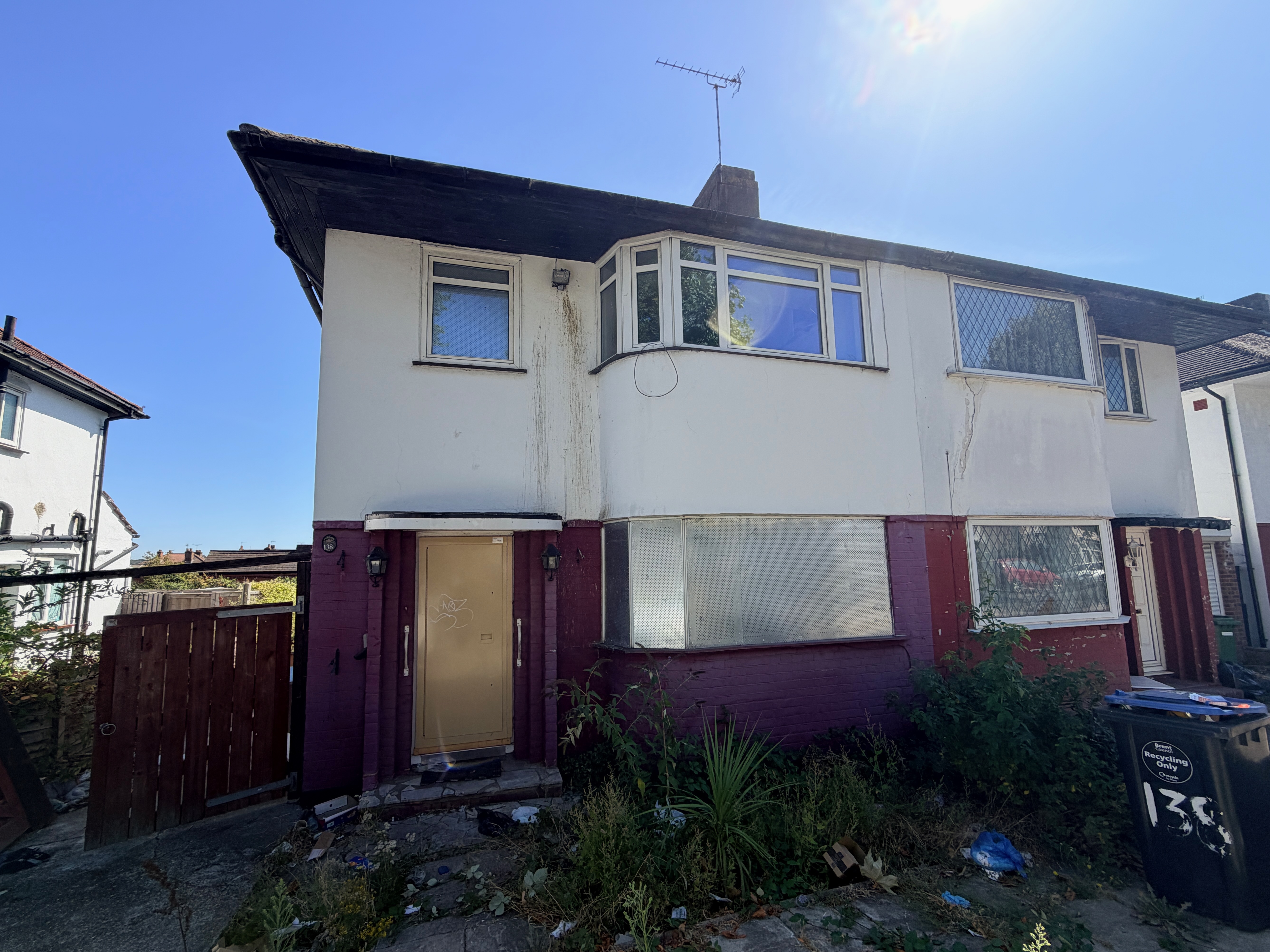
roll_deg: +1.4
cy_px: 499
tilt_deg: +6.7
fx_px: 550
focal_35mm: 15
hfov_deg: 98.2
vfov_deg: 81.7
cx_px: 630
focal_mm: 2.22
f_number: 2.2
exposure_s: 1/770
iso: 32
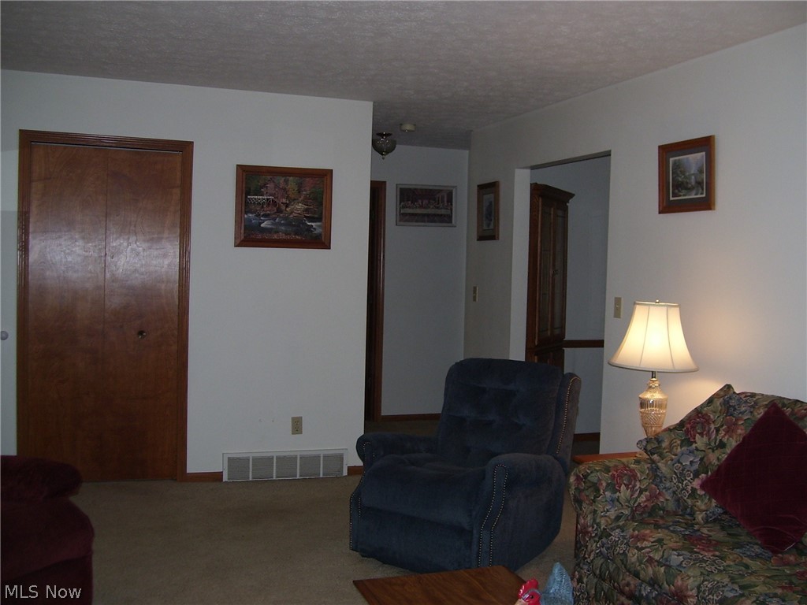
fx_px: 839
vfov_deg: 39.7
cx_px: 404
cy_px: 302
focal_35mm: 36
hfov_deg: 51.4
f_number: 2.7
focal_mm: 6
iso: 80
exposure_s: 1/60
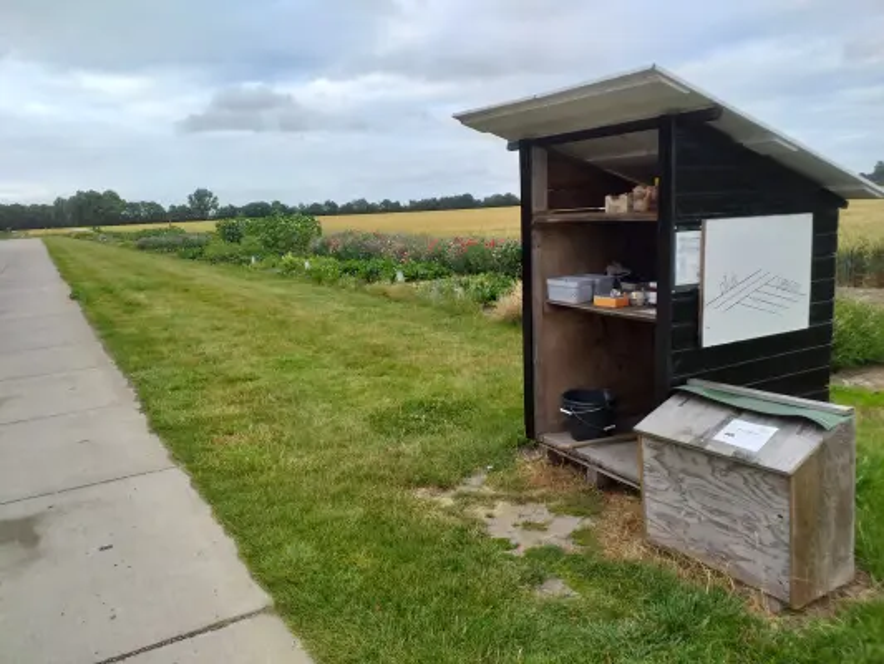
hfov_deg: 67.3
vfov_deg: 53.1
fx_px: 664
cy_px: 332
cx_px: 442
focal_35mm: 26
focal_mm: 3.6
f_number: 1.9
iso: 40
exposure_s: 1/247
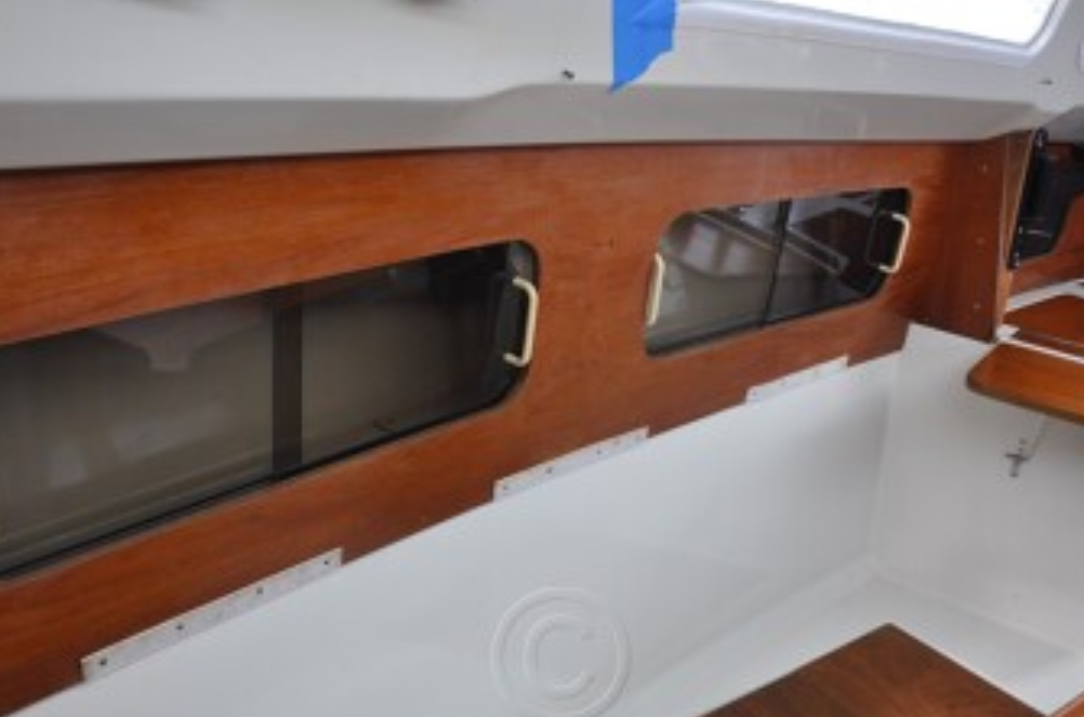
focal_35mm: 34
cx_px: 561
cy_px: 448
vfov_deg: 38.5
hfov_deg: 55.9
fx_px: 1021
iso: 400
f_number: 5
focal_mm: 18
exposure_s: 1/100
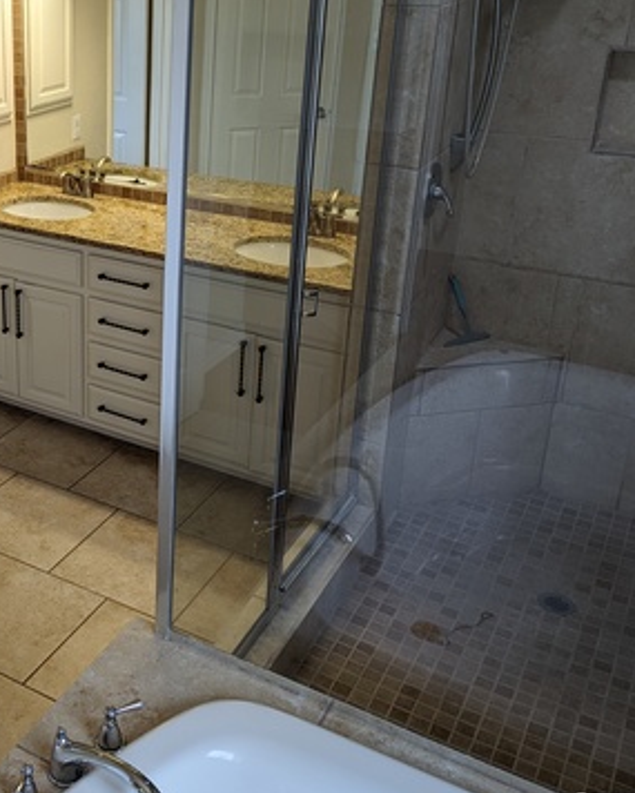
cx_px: 36
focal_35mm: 42
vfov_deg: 43.5
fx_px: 986
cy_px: 303
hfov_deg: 33.4
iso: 49
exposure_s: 1/60
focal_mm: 6.81
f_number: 1.85
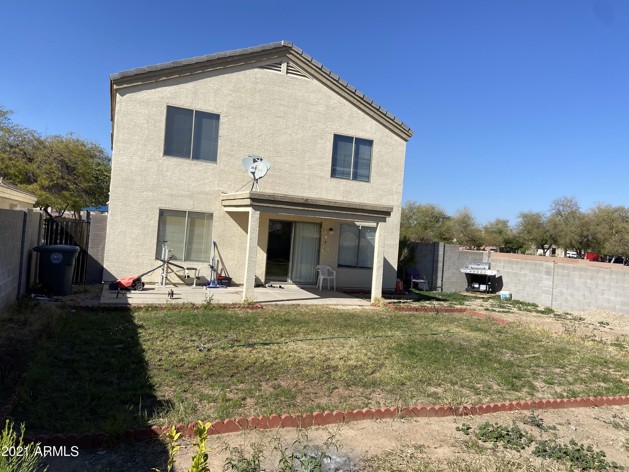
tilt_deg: +1.0
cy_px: 236
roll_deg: -4.5
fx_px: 472
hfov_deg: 67.3
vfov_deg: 53.1
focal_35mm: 26
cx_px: 314
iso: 32
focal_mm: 4.25
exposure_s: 1/3731
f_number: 1.8
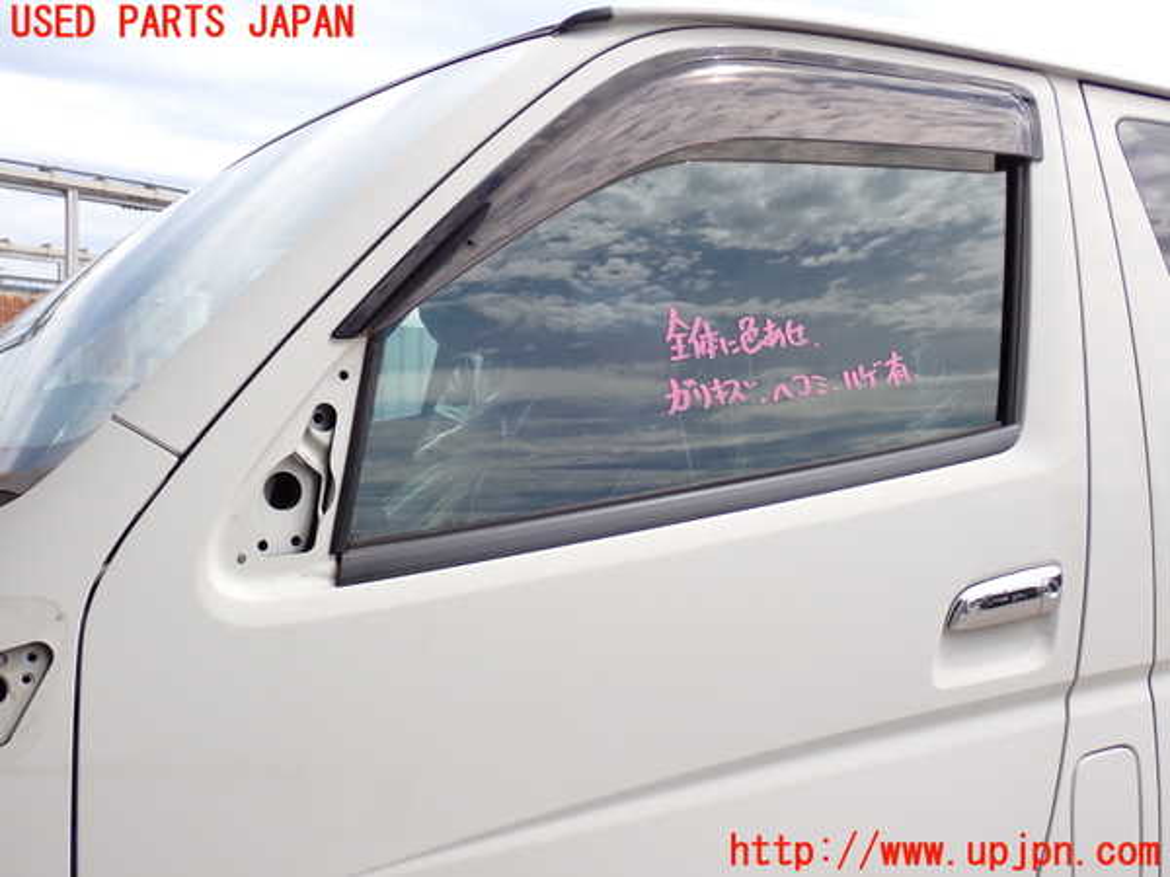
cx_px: 585
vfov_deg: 37.7
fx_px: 1284
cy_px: 438
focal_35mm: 38
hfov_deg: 49.0
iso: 100
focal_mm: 6.83
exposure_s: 1/500
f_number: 3.5
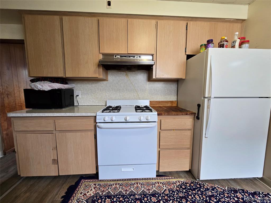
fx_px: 102
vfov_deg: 89.9
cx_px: 136
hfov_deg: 106.2
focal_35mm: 13
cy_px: 102
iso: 160
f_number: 2.2
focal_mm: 2.2
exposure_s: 1/60
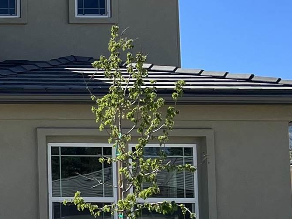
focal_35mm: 119
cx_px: -233
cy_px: 146
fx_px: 1004
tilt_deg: +6.2
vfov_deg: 12.4
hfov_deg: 14.5
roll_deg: +0.1
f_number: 1.5
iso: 50
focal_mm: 5.7
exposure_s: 1/3831
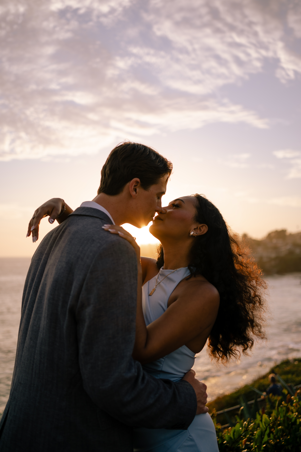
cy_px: 226
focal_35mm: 35
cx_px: 150
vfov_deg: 54.4
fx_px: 439
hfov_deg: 37.9
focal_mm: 35
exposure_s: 1/1600
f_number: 2.5
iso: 100
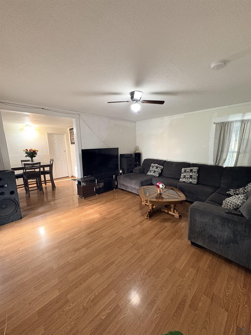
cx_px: 126
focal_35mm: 14
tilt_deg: -8.8
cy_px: 168
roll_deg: +1.6
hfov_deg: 85.7
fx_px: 135
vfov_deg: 102.1
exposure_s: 1/60
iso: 800
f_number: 2.2
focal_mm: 2.22
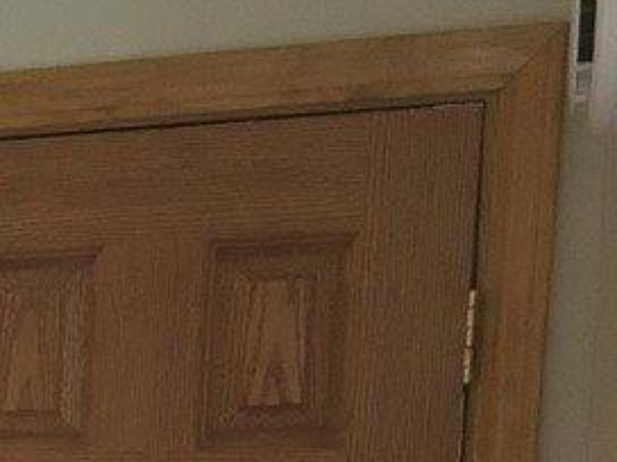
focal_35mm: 109
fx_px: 1943
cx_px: -399
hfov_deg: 16.0
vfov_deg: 12.4
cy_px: 824
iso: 200
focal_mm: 4.15
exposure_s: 1/30
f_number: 2.2
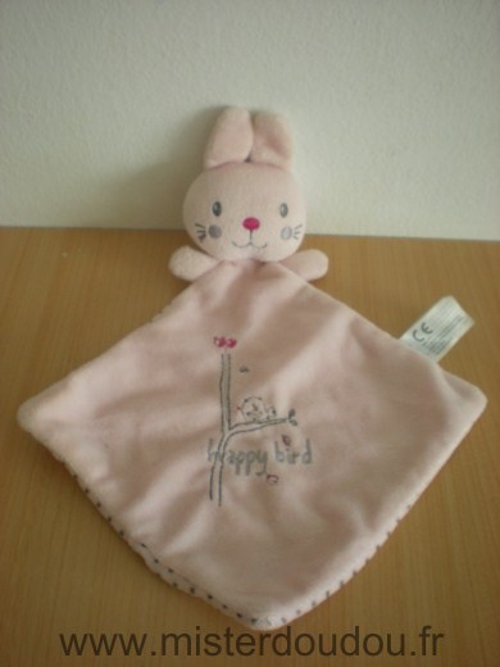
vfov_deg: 49.0
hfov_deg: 37.7
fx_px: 732
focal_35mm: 38
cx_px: 250
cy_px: 334
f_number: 3.1
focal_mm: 6.3
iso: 200
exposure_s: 1/15
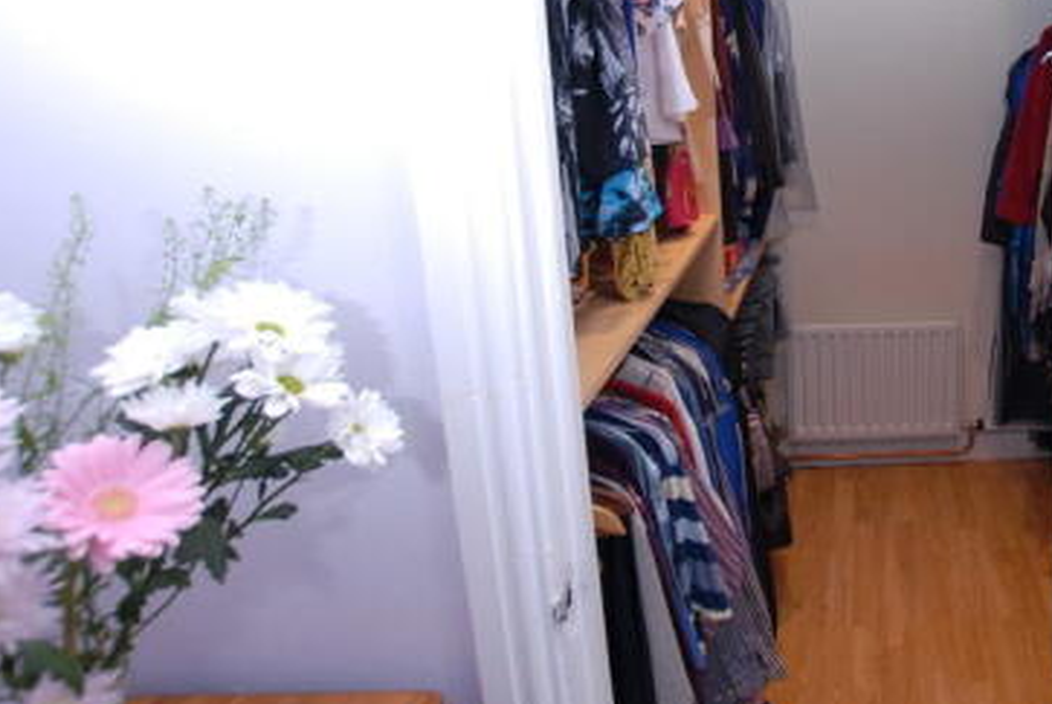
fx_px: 790
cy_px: 175
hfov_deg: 58.7
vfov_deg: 46.3
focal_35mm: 27
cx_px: 923
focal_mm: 10
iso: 200
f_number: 5
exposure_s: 1/60
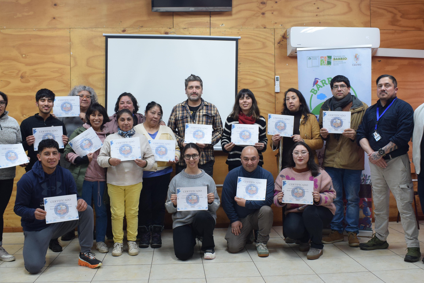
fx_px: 495
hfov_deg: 46.4
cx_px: 217
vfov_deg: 31.9
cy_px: 145
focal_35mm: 42
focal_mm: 20
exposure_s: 1/15
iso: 640
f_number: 6.3
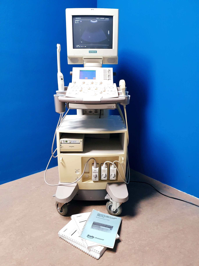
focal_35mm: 26
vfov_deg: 67.3
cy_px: 133
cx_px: 100
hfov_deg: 53.1
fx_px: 199
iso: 400
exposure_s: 1/50
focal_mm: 4.3
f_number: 2.4
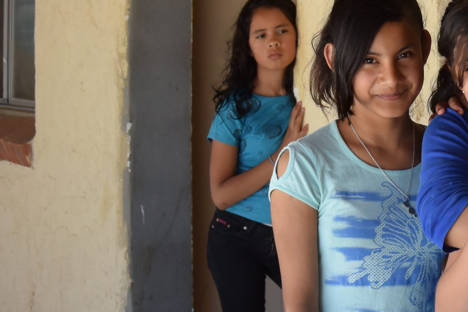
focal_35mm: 201
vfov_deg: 6.8
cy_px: 215
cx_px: 547
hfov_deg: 10.1
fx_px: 2613
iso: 400
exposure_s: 1/320
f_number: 3.8
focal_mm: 30
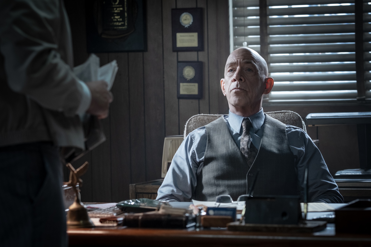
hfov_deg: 15.2
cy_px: 124
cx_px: 186
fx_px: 1391
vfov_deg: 10.2
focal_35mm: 135
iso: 800
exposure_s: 1/125
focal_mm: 90
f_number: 2.8
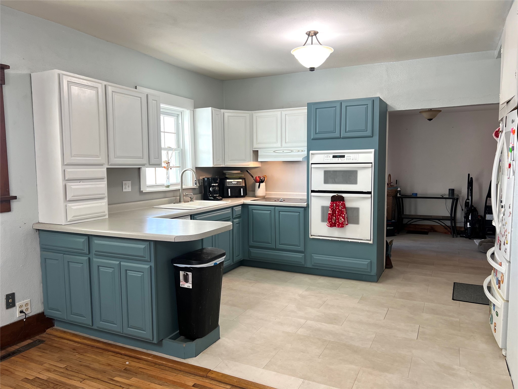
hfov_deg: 67.3
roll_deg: +0.3
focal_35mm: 26
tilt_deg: -5.9
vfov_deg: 53.1
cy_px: 194
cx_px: 259
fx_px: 389
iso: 100
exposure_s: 1/120
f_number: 1.5
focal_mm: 5.7
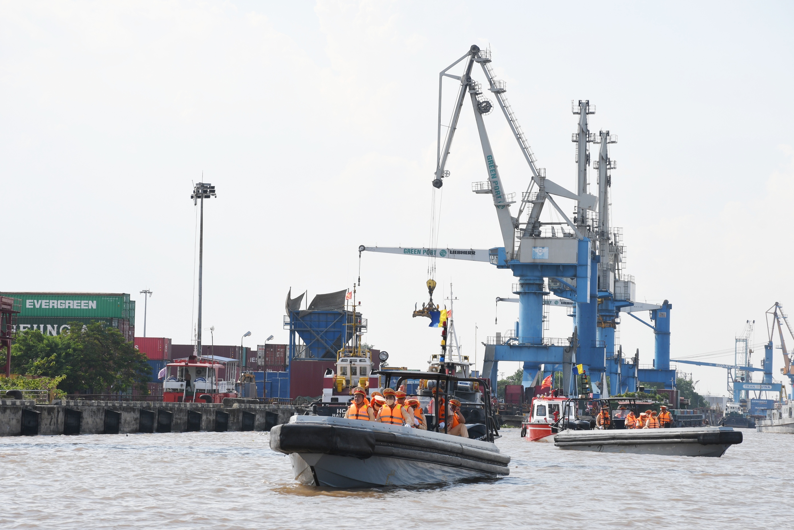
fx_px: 2646
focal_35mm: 120
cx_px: 397
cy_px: 265
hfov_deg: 17.1
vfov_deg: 11.4
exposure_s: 1/200
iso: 125
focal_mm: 80
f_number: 11
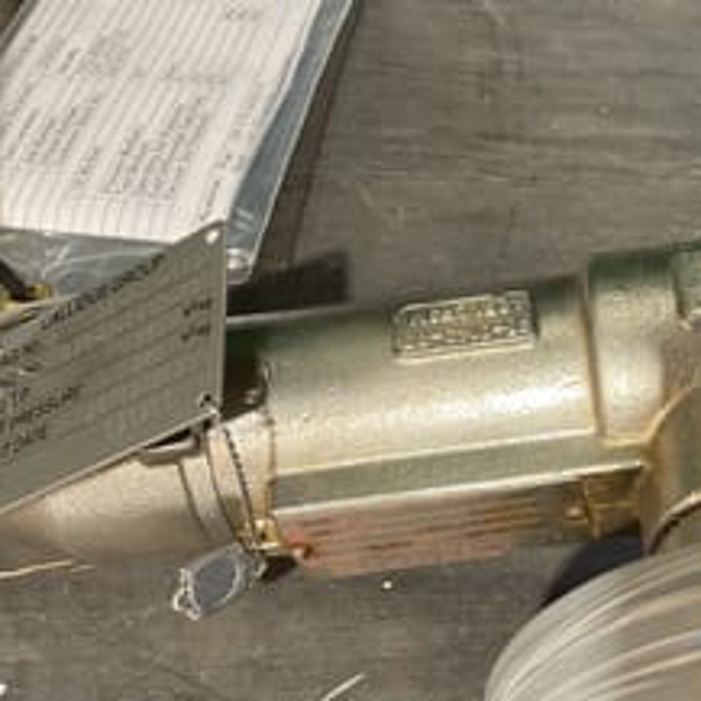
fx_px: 1352
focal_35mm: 59
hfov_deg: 27.7
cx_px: 672
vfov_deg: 28.8
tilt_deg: -63.2
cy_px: 476
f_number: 1.8
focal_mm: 3
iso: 100
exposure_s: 1/50
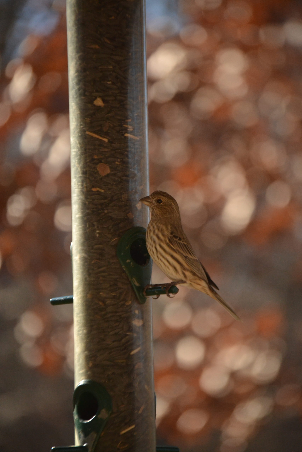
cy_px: 226
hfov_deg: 7.3
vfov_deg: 11.0
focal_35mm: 188
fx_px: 2359
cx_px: 151
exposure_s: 1/2000
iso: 1400
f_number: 4.8
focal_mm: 125
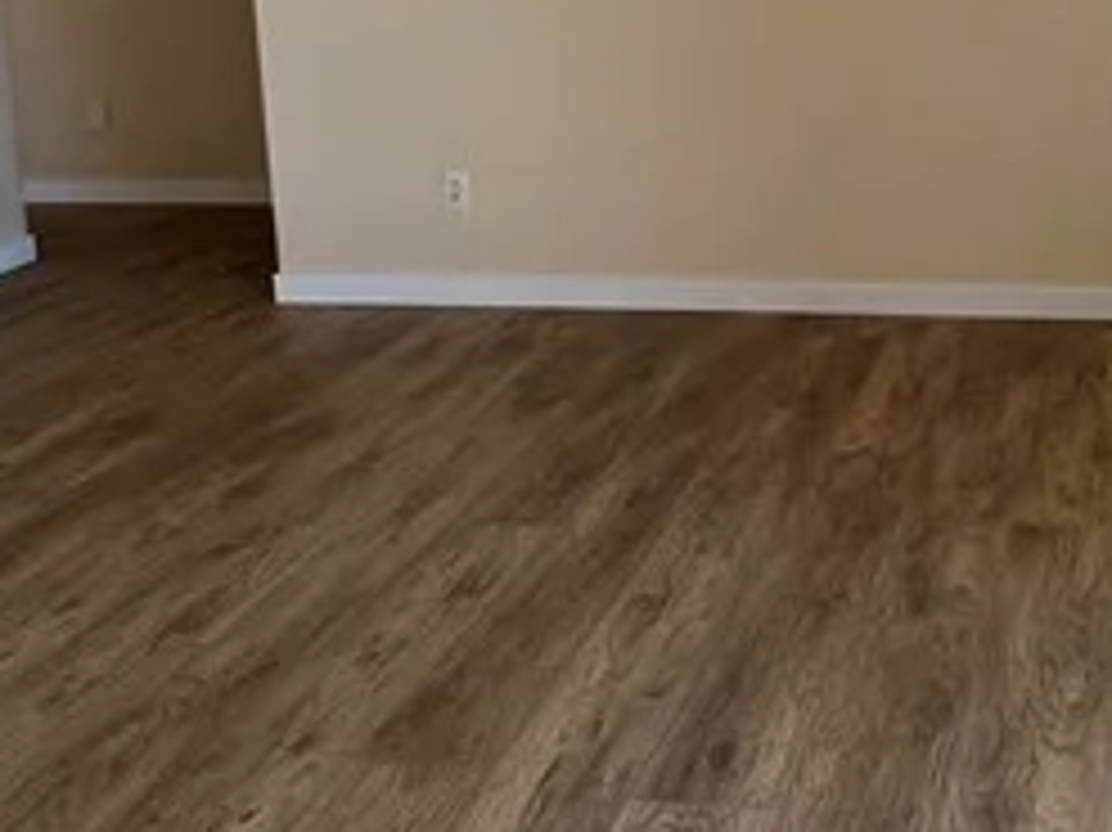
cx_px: 855
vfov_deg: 26.8
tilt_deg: -12.8
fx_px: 1734
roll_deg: +1.7
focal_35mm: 54
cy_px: 261
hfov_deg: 34.7
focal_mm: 1.57
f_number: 1.8
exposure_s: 1/99
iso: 125
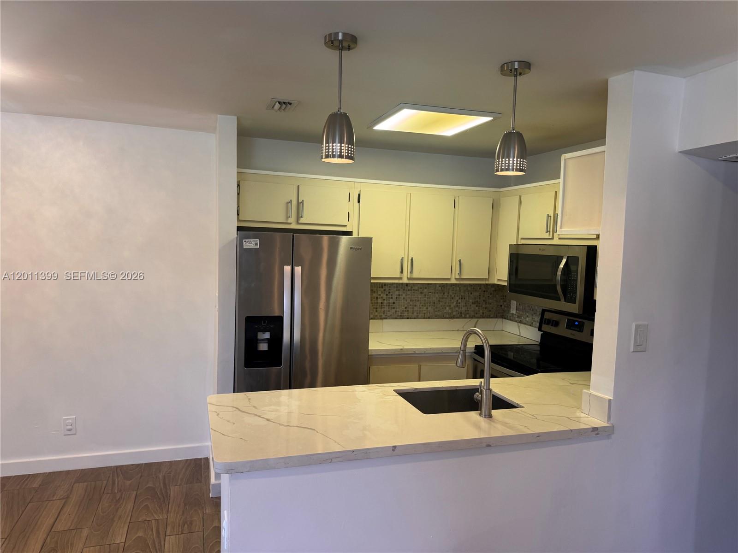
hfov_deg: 71.6
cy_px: 276
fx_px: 512
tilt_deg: -4.9
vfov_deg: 56.8
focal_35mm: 24
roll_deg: -1.8
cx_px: 369
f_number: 1.78
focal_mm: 6.76
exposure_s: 1/120
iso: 80
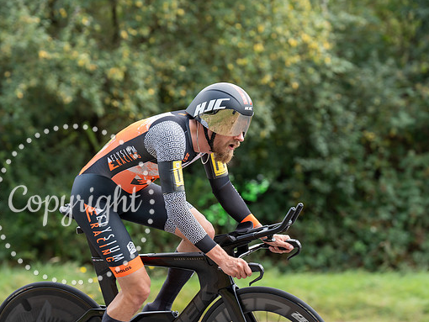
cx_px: 206
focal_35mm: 141
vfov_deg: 10.5
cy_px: 160
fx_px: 1748
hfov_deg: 14.0
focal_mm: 129
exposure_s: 1/1000
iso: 800
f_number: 4
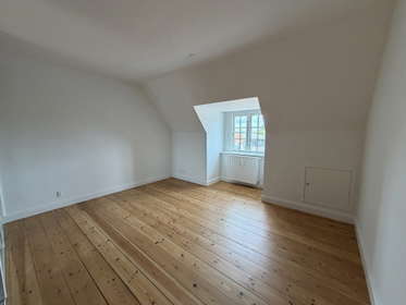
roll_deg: +0.7
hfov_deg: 102.0
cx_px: 203
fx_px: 164
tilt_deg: -6.3
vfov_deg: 85.7
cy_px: 152
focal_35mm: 14
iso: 320
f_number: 2.2
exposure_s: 1/121
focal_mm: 2.22
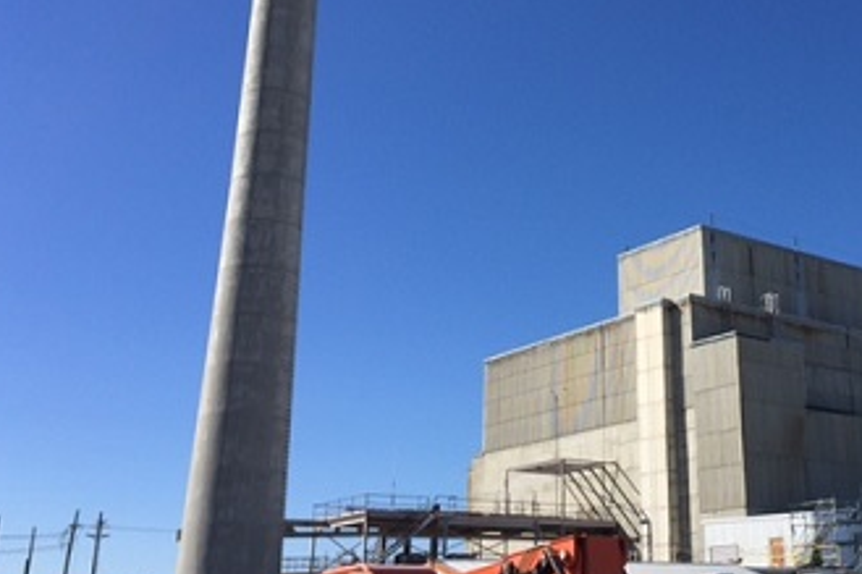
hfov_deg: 40.8
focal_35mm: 47
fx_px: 1125
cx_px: 637
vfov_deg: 28.4
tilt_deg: +19.7
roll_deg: +0.8
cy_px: 189
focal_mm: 4.15
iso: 32
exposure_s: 1/2825
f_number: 2.2
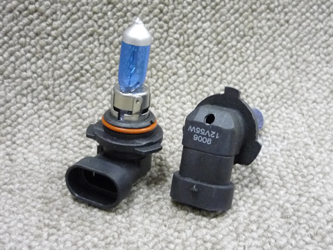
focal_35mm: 58
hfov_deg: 33.2
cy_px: 125
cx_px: 166
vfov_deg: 25.2
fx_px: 558
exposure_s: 1/15
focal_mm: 6
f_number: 2.9
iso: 400
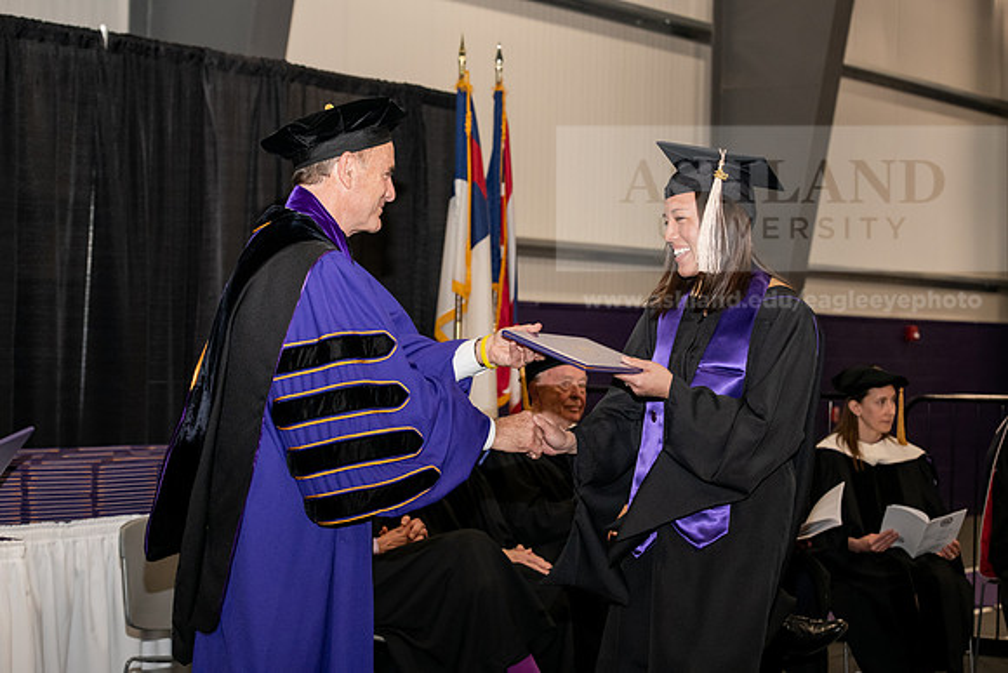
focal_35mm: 80
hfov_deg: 25.4
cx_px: 504
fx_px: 2240
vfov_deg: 17.1
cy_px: 336
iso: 2000
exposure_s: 1/200
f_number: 5.6
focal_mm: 80
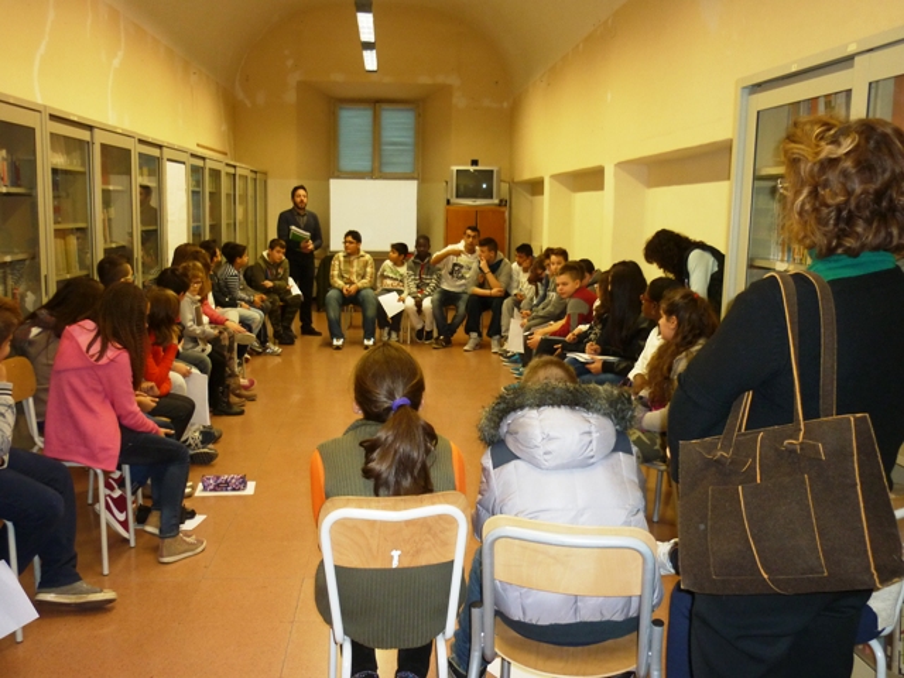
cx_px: 452
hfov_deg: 55.4
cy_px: 339
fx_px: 862
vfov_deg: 42.9
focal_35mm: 33
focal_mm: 5.5
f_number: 2.8
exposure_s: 1/30
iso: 200
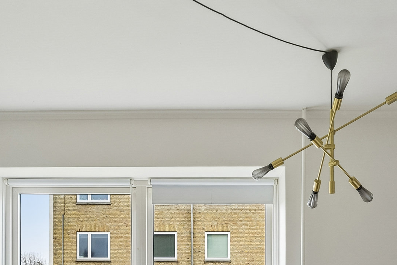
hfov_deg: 48.6
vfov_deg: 29.2
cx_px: 127
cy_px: 322
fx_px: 430
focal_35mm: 39
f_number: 5.6
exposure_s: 1/15
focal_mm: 14
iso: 200
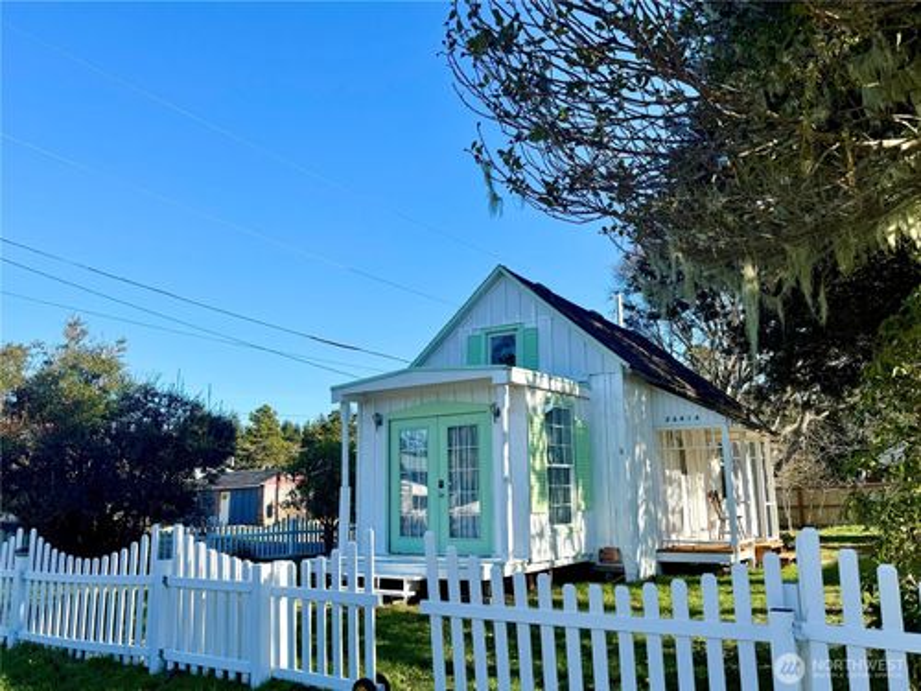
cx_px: 460
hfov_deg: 71.6
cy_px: 346
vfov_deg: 56.8
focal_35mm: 24
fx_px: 639
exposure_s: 1/3145
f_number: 1.78
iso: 80
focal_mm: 6.76
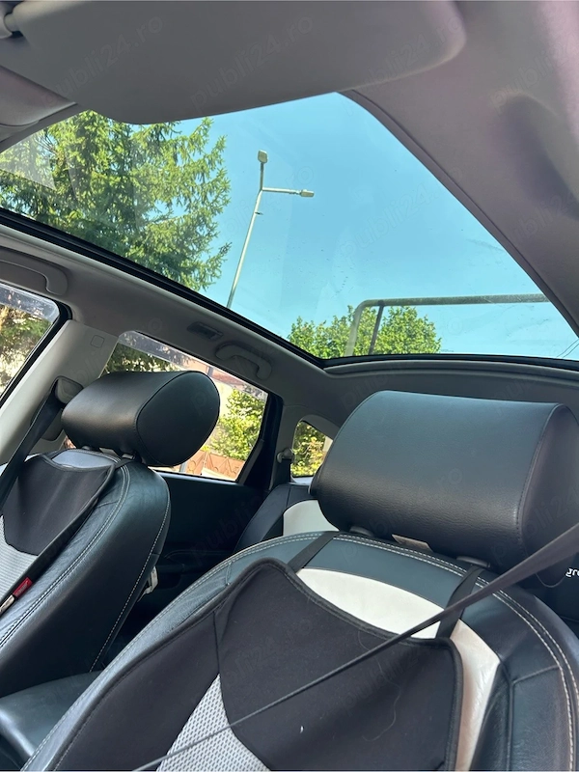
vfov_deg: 67.3
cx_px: 290
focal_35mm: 26
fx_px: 580
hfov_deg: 53.1
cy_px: 386
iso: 40
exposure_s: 1/121
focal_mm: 5.7
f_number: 1.5
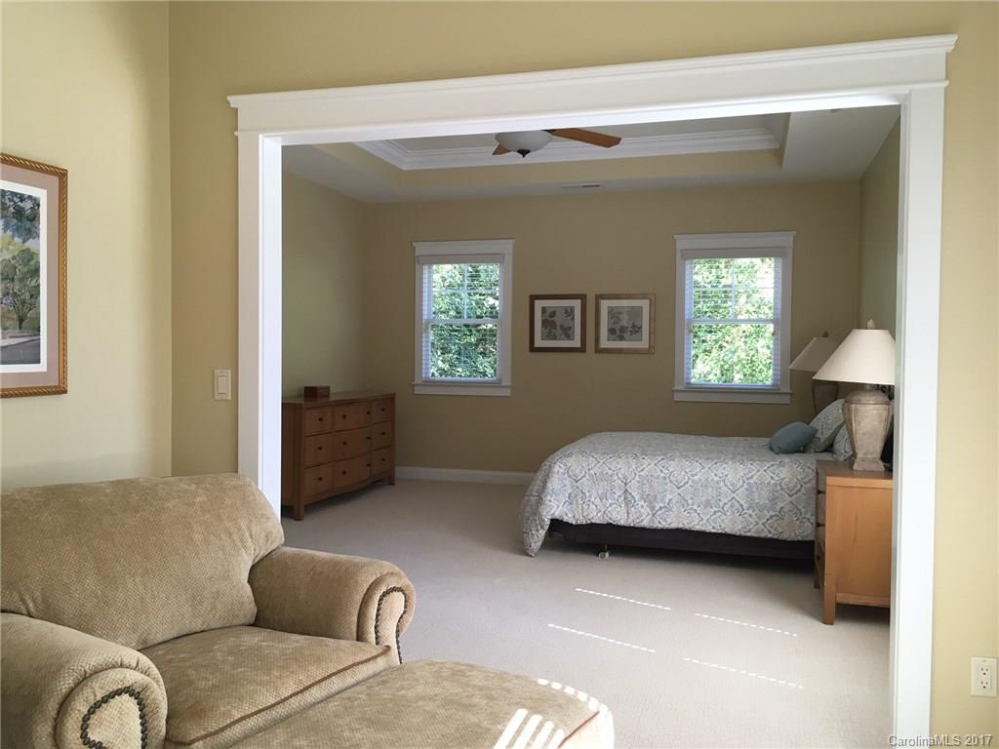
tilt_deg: -3.6
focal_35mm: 29
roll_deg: -0.6
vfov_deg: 48.2
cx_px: 500
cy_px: 374
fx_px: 837
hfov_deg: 61.7
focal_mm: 4.15
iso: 25
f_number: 2.2
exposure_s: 1/40
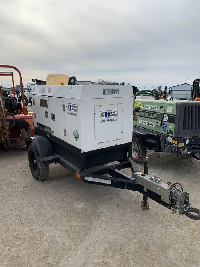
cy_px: 134
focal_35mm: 26
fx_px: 200
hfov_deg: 53.1
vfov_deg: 67.3
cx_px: 100
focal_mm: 4.25
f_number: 1.8
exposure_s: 1/2257
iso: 25
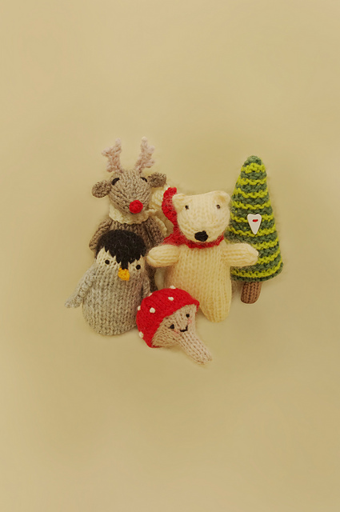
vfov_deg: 40.4
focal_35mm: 49
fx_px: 696
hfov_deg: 27.5
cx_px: 170
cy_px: 256
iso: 1000
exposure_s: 1/1250
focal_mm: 32.5
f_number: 10
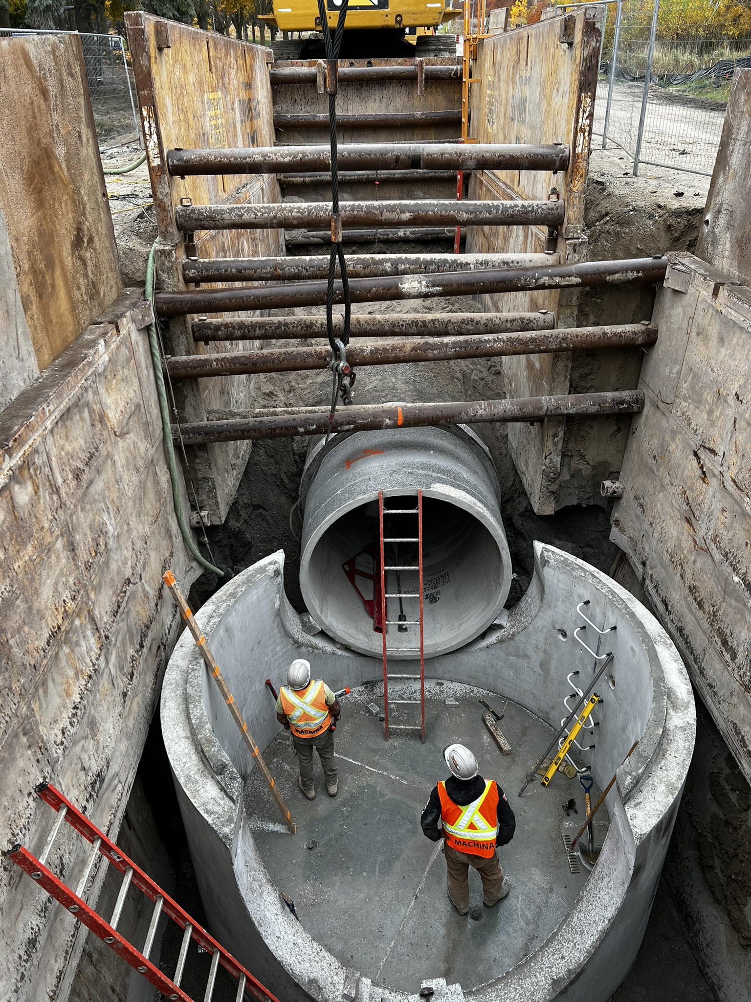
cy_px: 501
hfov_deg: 53.1
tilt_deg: -30.3
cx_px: 376
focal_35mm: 26
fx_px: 752
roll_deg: +2.9
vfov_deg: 67.3
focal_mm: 5.7
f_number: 1.5
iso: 40
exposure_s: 1/134
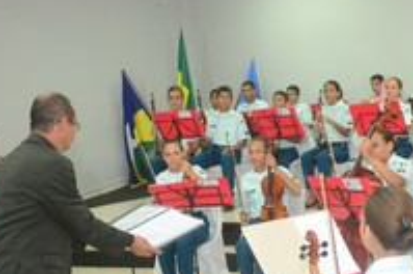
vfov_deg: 19.7
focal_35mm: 68
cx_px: 305
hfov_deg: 29.3
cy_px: 218
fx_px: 779
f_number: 3.5
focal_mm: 20
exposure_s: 1/60
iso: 1600
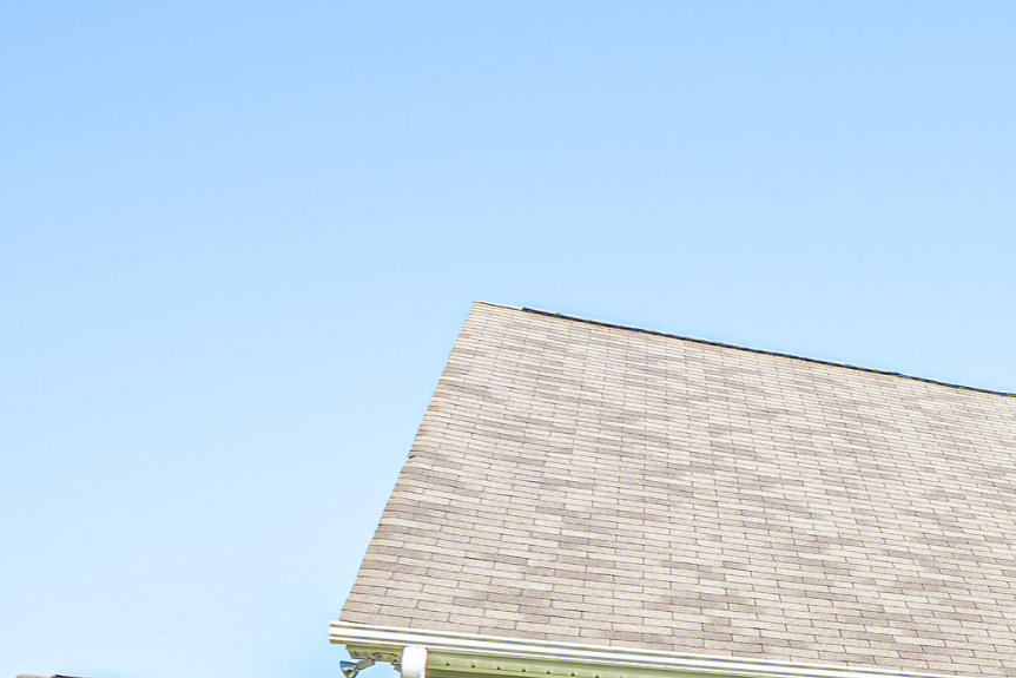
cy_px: 687
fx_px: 1609
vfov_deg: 22.8
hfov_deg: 24.2
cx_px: 1652
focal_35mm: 57
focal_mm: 16
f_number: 6.3
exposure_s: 1/60
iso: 50
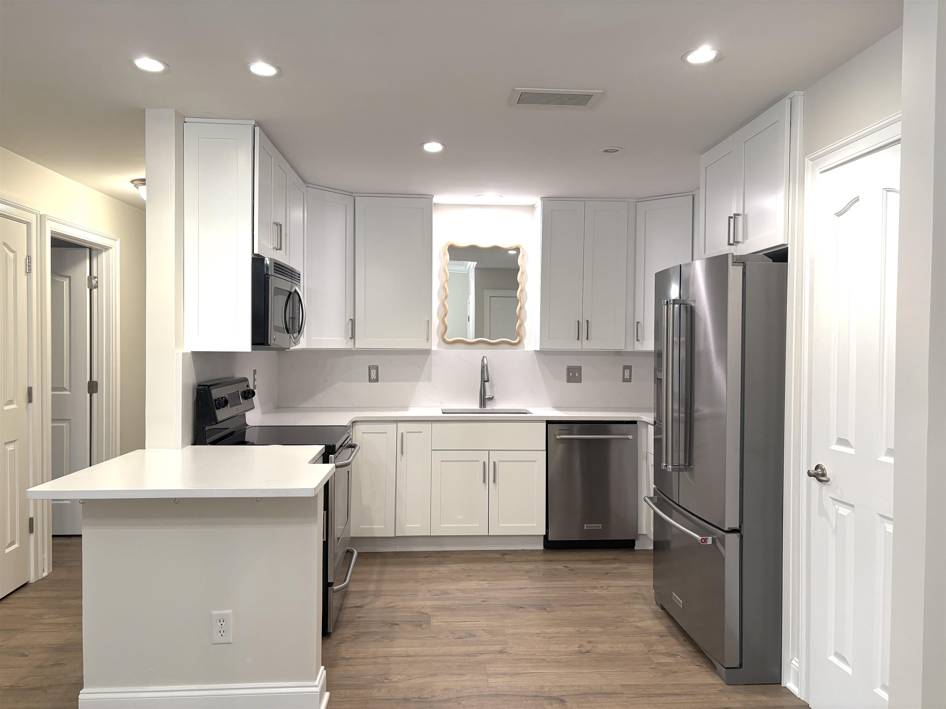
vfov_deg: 53.1
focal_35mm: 26
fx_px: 711
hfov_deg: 67.3
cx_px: 473
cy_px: 354
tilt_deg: -1.3
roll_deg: +0.0
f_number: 1.6
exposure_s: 1/60
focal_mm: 5.96
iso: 125
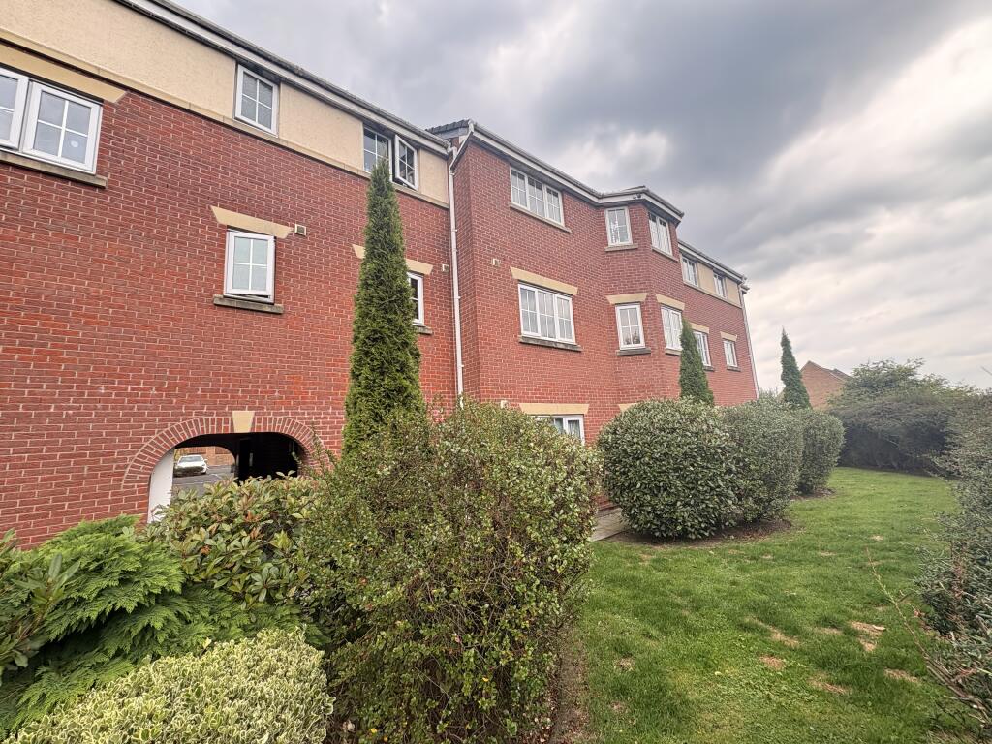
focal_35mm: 14
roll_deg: +3.8
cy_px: 372
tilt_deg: +8.4
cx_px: 496
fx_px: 401
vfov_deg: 85.7
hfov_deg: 102.1
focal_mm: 2.22
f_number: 2.2
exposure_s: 1/282
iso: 50
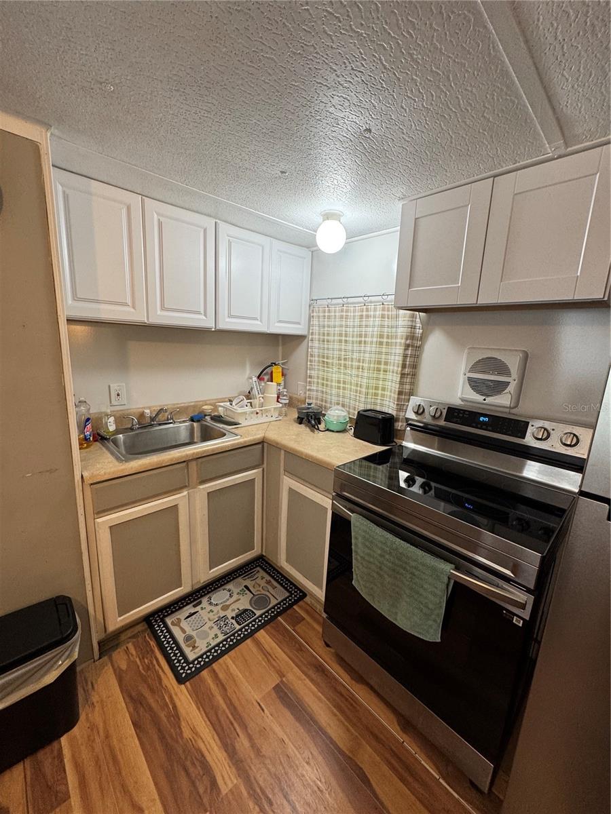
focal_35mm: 14
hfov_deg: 85.7
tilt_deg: -11.4
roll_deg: -2.1
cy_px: 407
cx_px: 306
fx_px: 329
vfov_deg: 102.1
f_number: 2.2
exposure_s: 1/120
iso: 160
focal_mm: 2.22
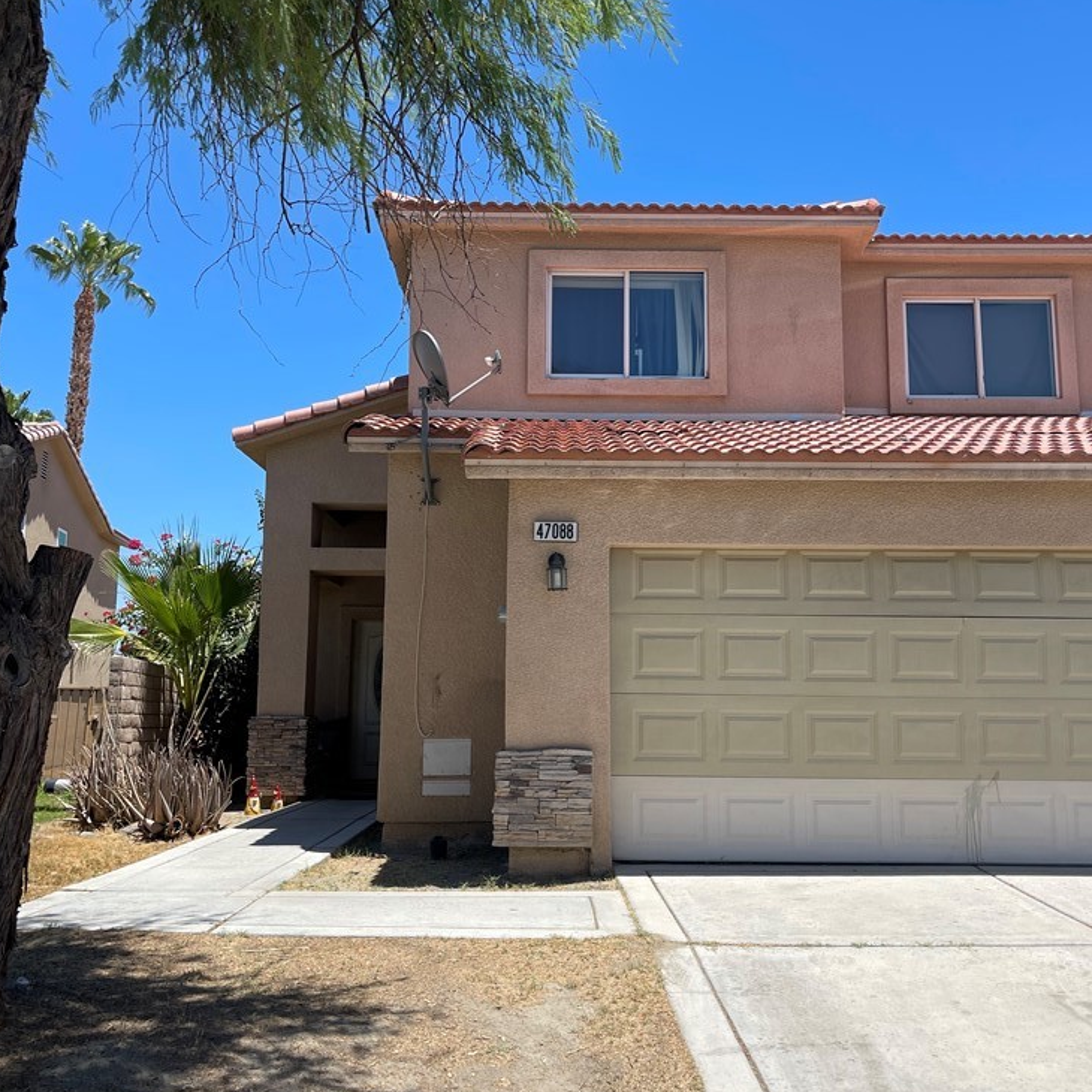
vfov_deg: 52.5
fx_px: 1106
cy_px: 534
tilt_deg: +9.0
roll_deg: +0.2
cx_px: 567
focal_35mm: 31
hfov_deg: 52.5
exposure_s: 1/3448
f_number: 1.6
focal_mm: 5.1
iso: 32
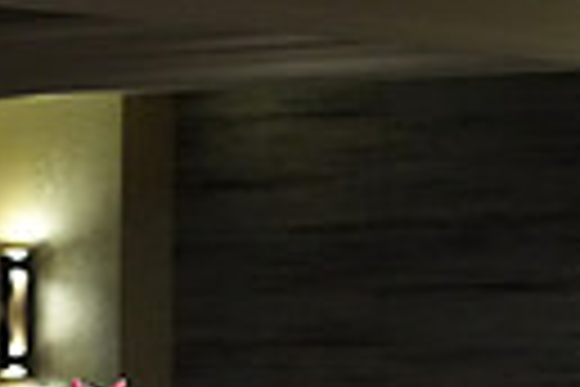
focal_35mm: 474
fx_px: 7636
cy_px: 778
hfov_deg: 4.3
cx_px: -281
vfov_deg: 2.9
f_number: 5.6
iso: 5000
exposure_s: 1/320
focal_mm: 105
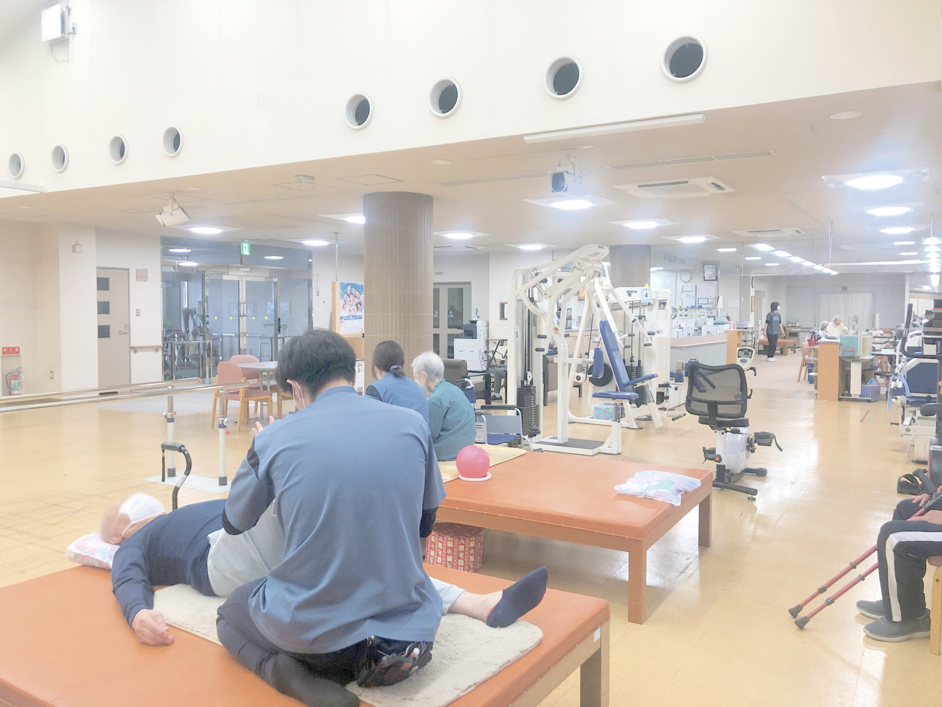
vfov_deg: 49.7
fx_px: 762
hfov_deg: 63.4
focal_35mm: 28
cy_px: 354
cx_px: 471
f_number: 1.8
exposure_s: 1/30
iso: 25
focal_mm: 4
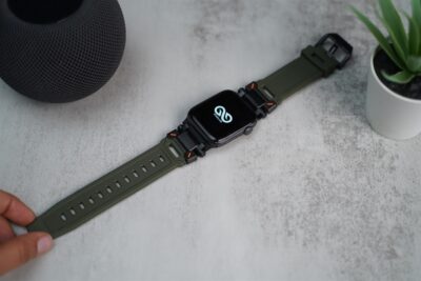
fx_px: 643
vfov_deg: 24.6
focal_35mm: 55
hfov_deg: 36.2
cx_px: 210
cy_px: 140
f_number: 2.8
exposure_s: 1/60
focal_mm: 55
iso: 320
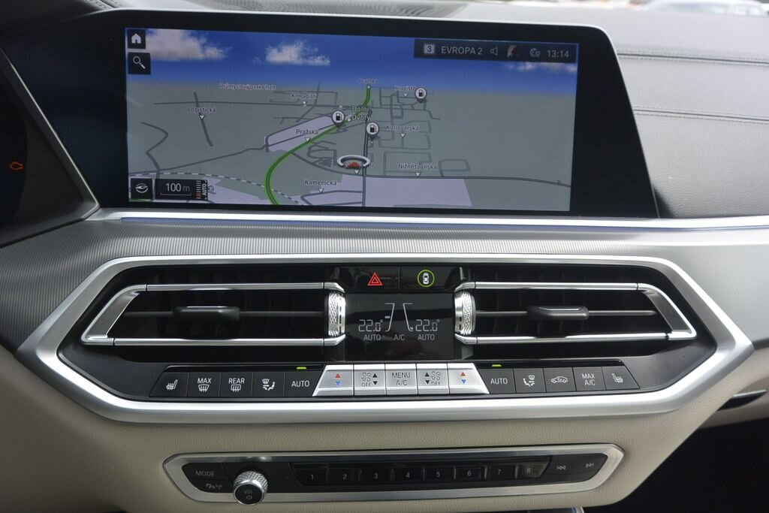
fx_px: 577
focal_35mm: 27
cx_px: 384
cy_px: 256
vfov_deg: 47.9
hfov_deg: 67.4
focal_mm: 10
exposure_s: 1/400
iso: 160
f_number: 3.5
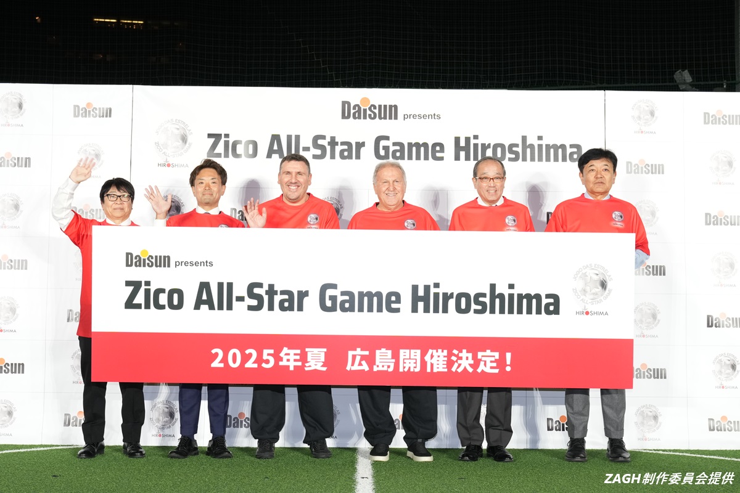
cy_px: 246
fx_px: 1048
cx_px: 370
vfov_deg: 26.5
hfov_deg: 38.9
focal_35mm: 51
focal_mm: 34
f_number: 5.6
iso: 800
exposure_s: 1/160
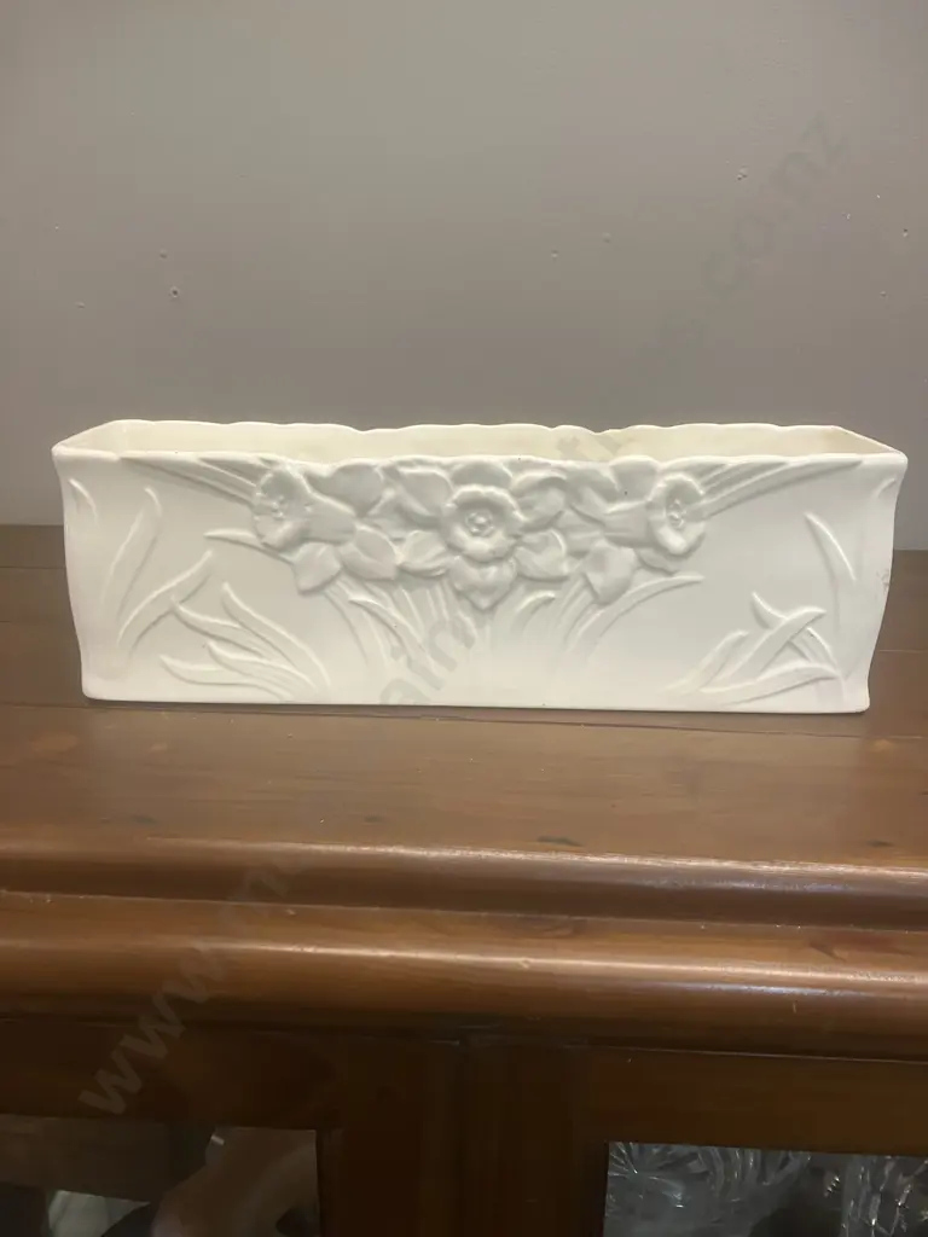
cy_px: 618
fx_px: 1001
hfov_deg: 49.7
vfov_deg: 63.4
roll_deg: -0.9
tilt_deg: -17.2
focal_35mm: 28
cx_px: 464
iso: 125
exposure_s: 1/50
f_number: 1.8
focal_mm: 3.99
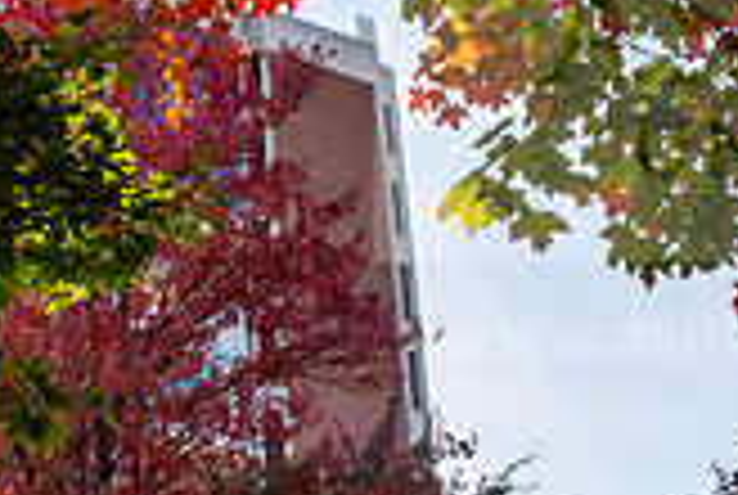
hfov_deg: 29.8
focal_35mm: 67
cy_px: 430
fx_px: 1376
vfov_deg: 20.1
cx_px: 238
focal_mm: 19
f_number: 20
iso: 1000
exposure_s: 1/200
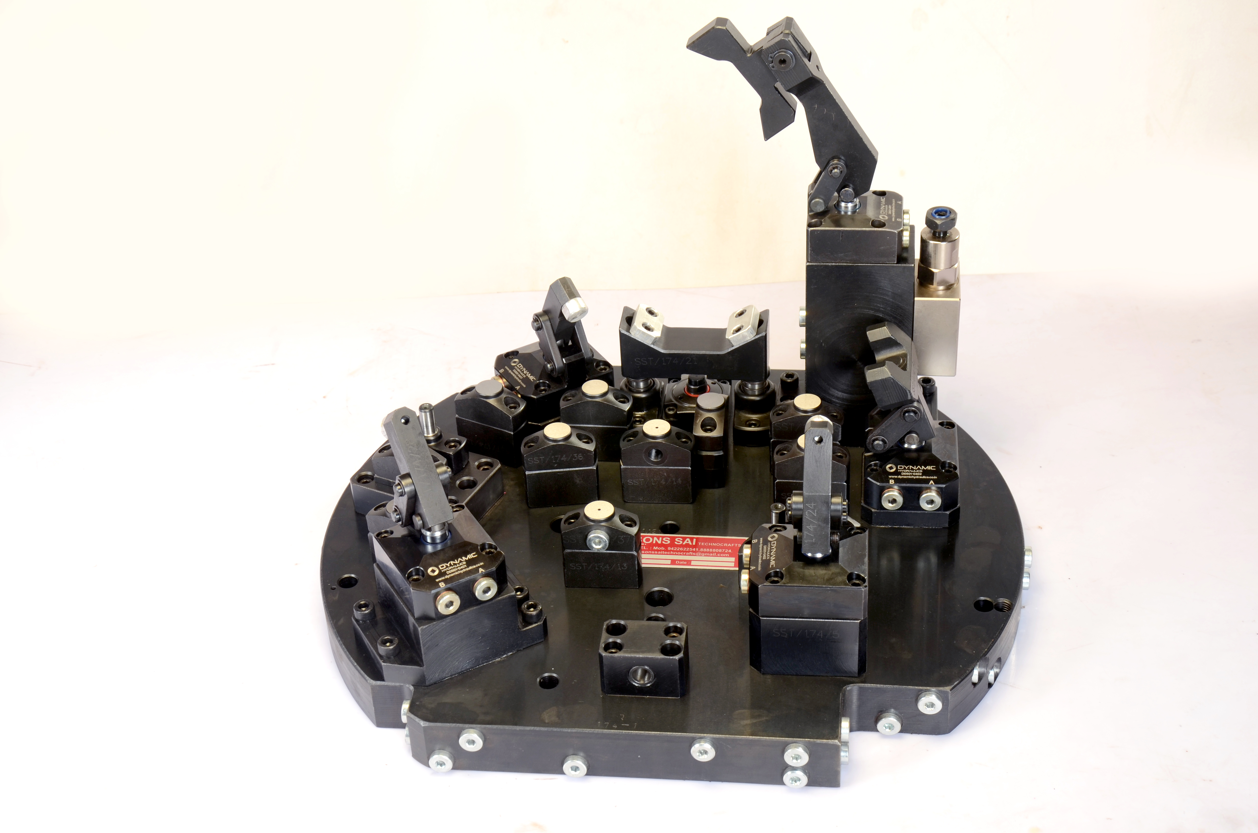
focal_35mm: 57
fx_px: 1988
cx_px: 629
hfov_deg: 35.1
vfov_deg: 23.7
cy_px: 416
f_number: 9
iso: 100
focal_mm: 38
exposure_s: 1/125
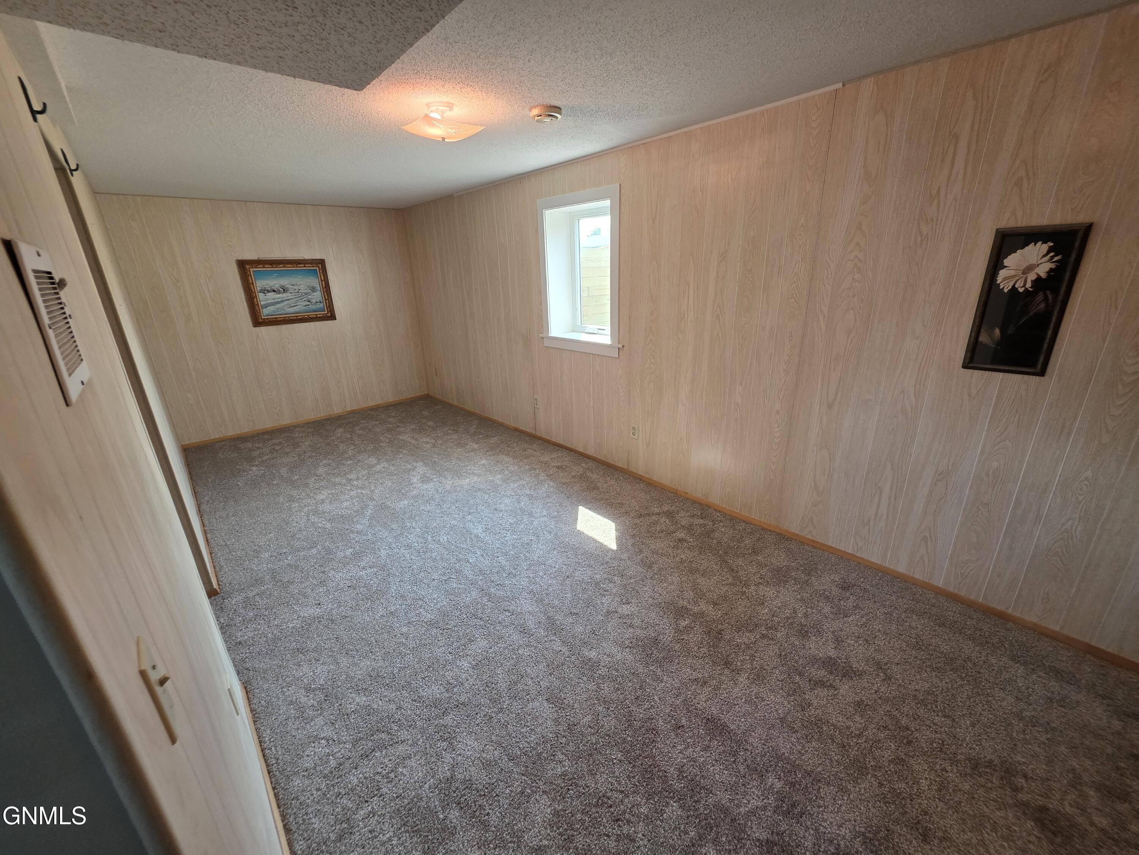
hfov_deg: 106.2
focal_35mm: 13
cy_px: 428
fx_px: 428
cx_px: 570
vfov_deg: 89.9
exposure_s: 1/120
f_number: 1.9
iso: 200
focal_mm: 2.2
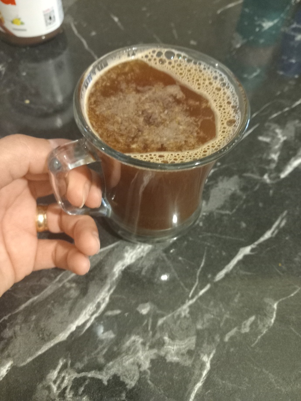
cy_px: 200
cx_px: 150
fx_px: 313
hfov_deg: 51.4
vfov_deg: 65.3
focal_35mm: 27
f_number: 1.8
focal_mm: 4
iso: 1000
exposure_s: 1/14.3
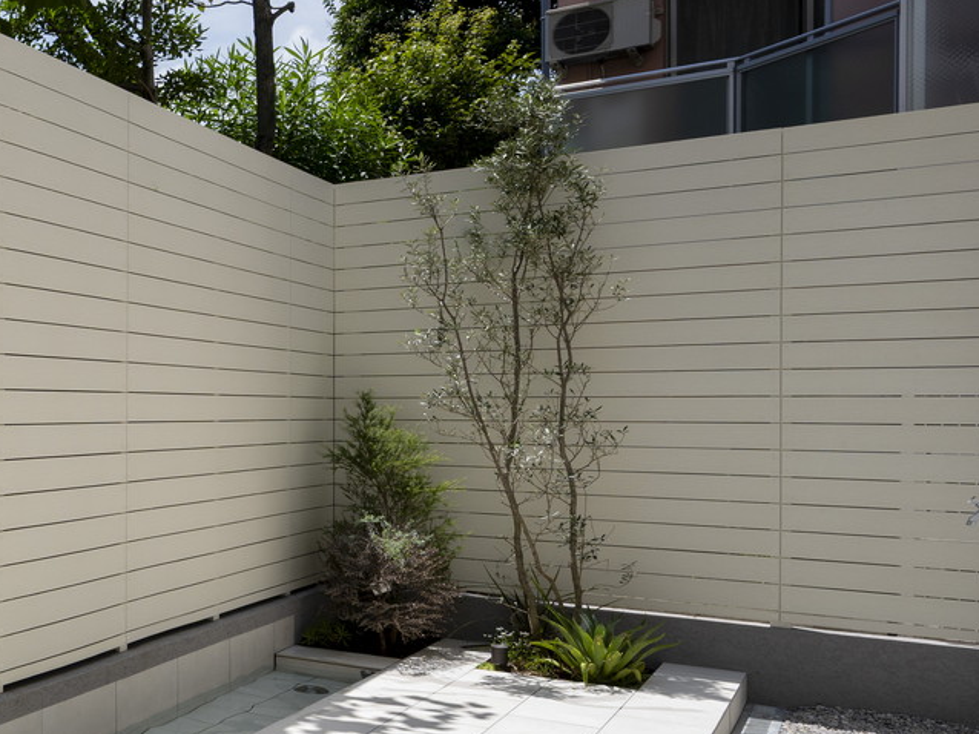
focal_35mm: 38
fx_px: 1074
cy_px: 485
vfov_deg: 37.3
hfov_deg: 34.1
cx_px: -310
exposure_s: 1/200
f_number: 8
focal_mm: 14
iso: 100
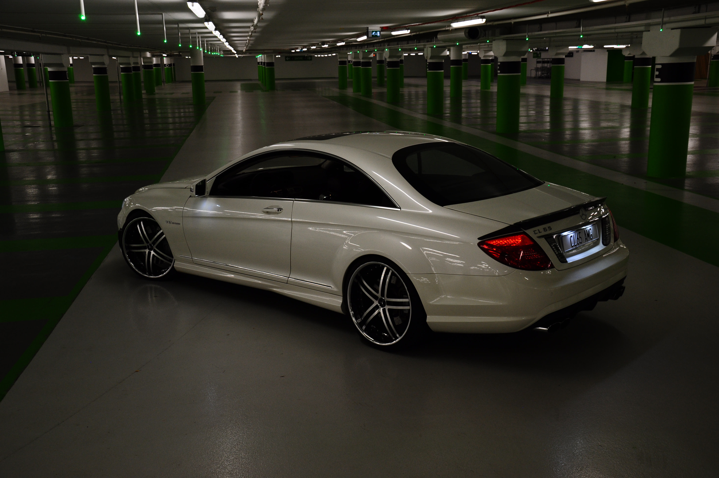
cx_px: 360
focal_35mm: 38
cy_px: 239
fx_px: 748
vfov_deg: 35.4
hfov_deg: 51.3
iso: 400
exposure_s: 1/50
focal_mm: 25
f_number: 8
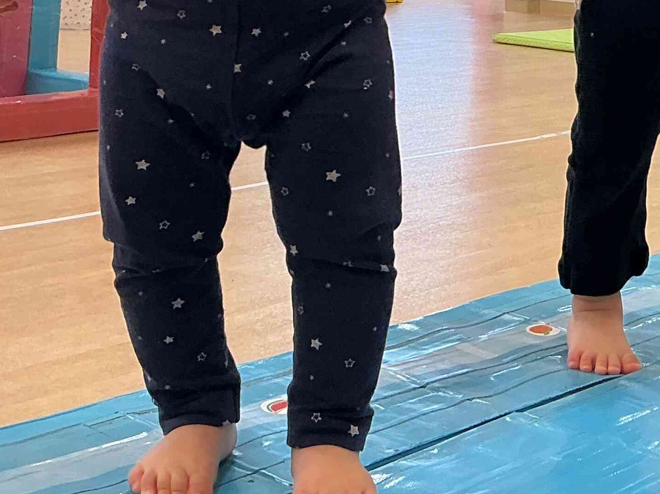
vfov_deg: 16.9
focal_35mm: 82
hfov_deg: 23.2
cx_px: 598
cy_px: -158
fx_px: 1563
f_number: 1.8
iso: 32
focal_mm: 3
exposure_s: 1/120
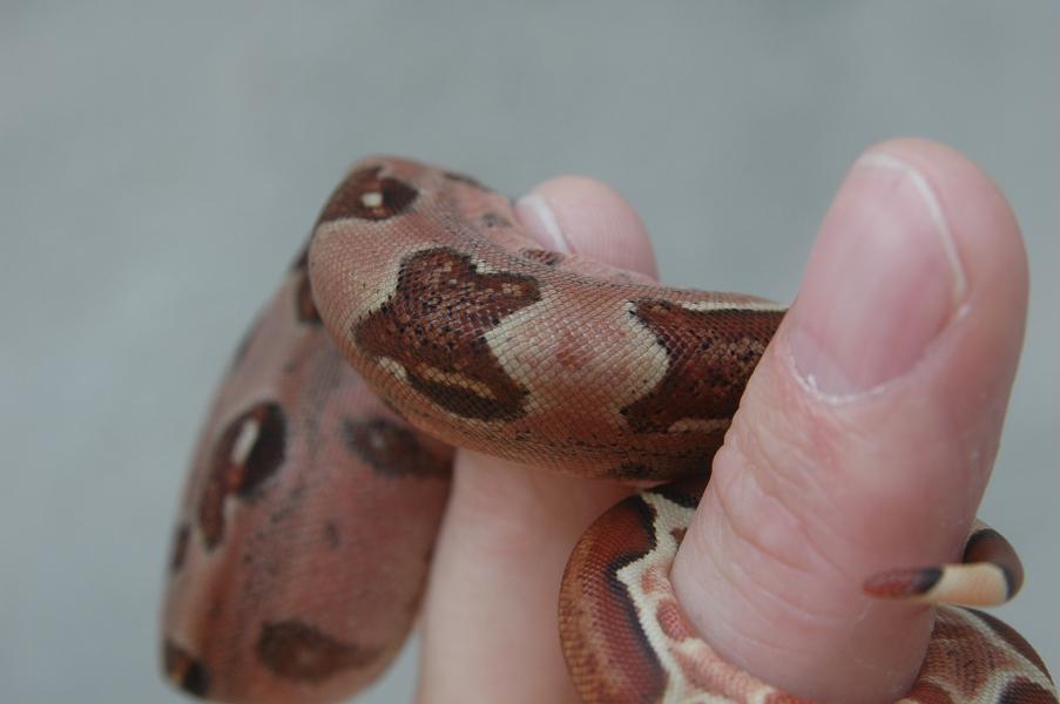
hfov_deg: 27.0
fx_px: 2206
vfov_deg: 18.1
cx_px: 530
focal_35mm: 75
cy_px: 352
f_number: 8
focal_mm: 50
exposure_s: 1/250
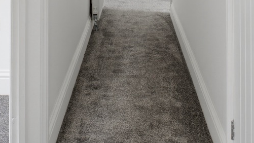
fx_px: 451
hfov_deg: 31.4
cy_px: -89
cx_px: 123
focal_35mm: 67
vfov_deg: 16.0
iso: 100
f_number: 8
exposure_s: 2
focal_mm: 20
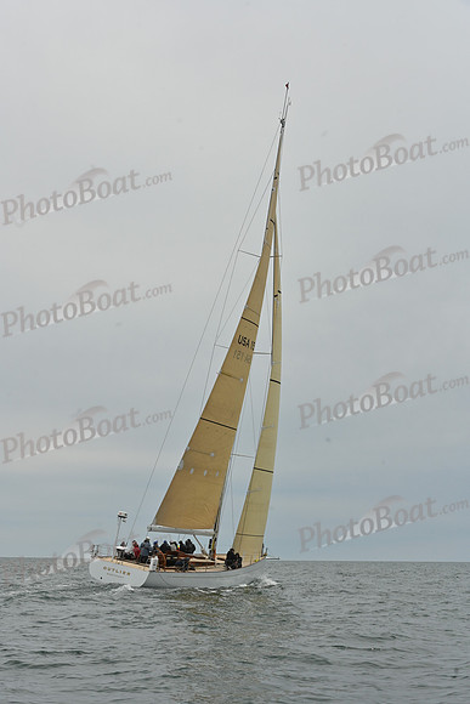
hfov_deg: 19.5
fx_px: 1370
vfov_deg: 28.8
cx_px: 235
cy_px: 352
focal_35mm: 70
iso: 320
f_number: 9
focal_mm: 70
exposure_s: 1/1250
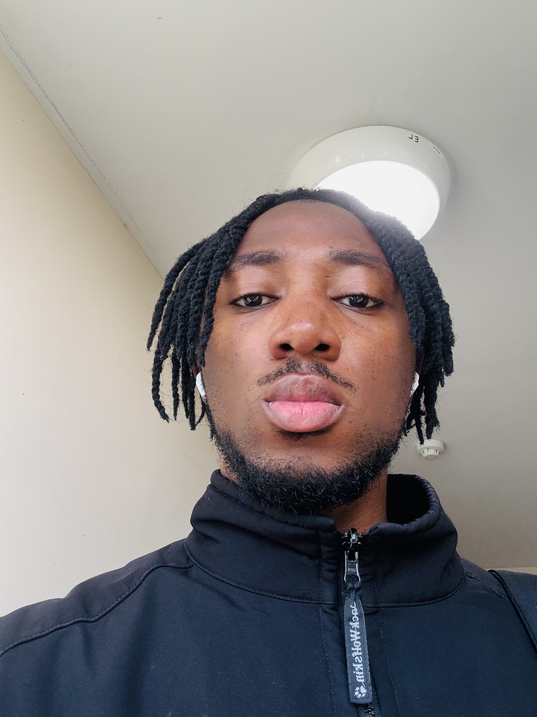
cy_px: 358
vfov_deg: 60.0
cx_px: 268
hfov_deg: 46.8
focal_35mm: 30
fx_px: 621
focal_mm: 2.69
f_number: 1.9
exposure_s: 1/60
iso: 80
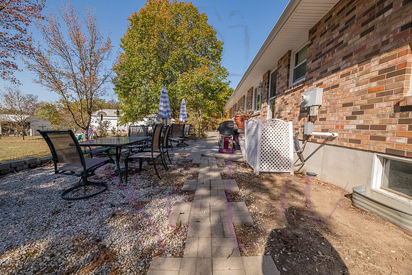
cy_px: 138
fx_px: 160
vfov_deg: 81.2
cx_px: 206
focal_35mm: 14
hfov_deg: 104.2
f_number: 14
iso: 640
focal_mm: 14
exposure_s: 1/400
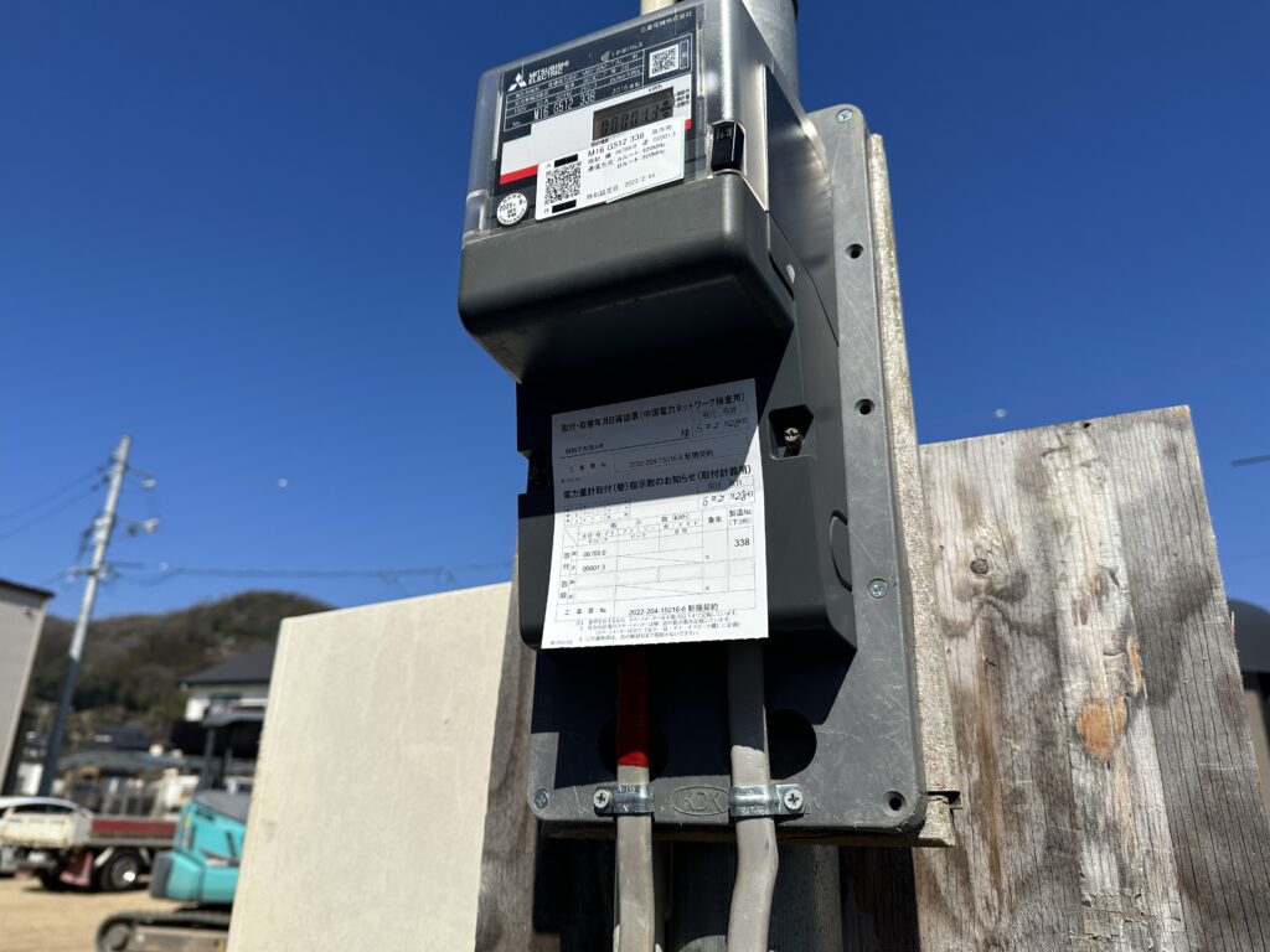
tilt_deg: +21.9
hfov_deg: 71.6
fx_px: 881
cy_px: 476
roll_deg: -2.0
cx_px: 635
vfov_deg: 56.8
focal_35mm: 24
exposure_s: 1/8197
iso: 80
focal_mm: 6.86
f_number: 1.78
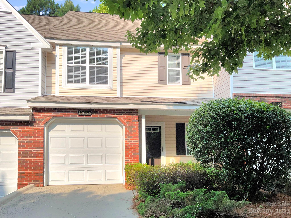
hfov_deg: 61.7
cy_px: 109
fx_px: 244
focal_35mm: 29
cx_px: 146
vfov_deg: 48.2
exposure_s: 1/2427
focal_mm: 3
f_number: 1.8
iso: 20
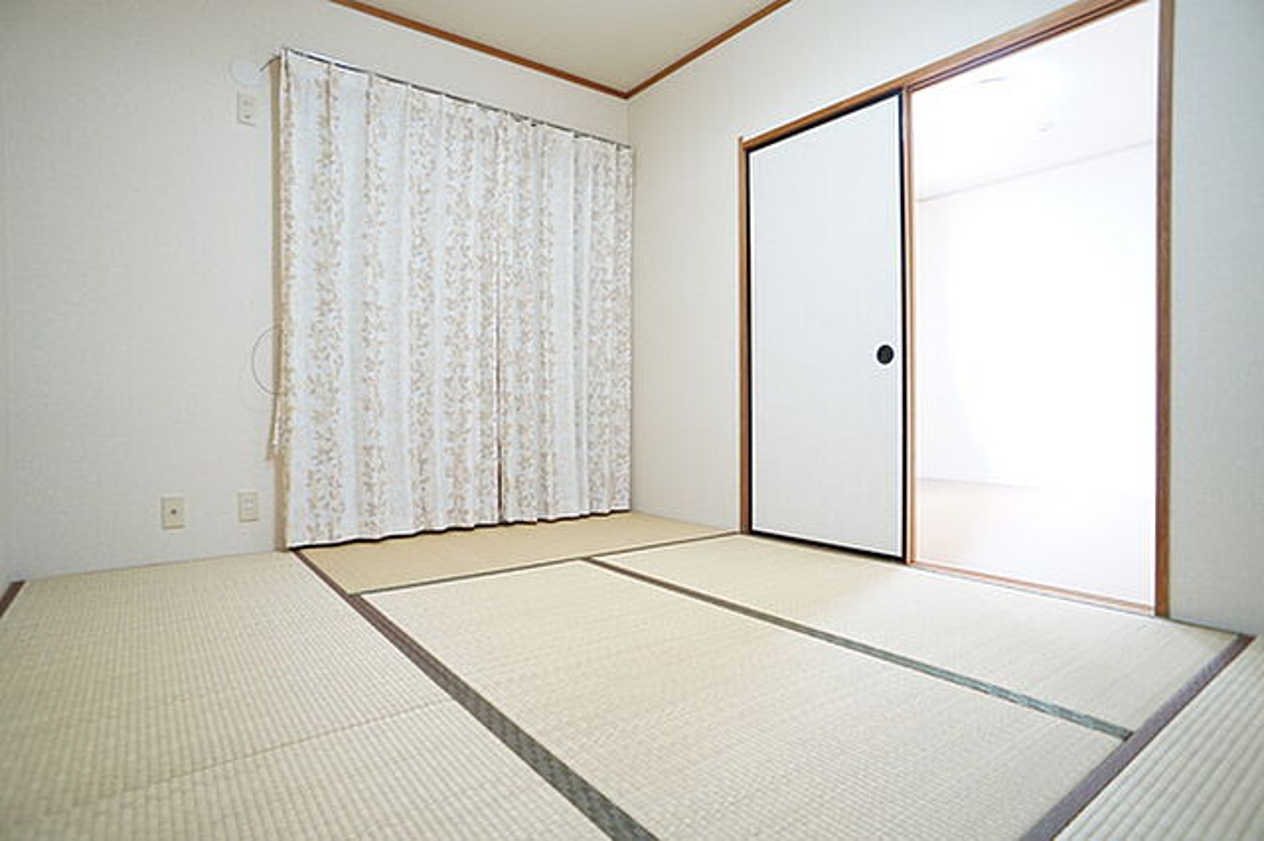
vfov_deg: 53.1
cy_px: 420
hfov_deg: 73.8
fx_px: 842
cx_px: 632
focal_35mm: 24
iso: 1000
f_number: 2.8
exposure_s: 1/60
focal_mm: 16
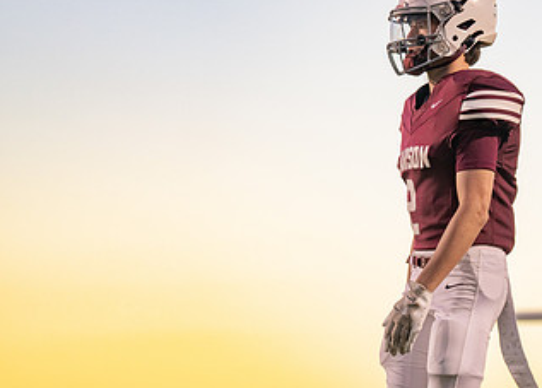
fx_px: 3143
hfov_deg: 9.8
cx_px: 508
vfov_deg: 7.1
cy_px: 276
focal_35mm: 204
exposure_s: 1/500
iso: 800
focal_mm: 102
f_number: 2.8
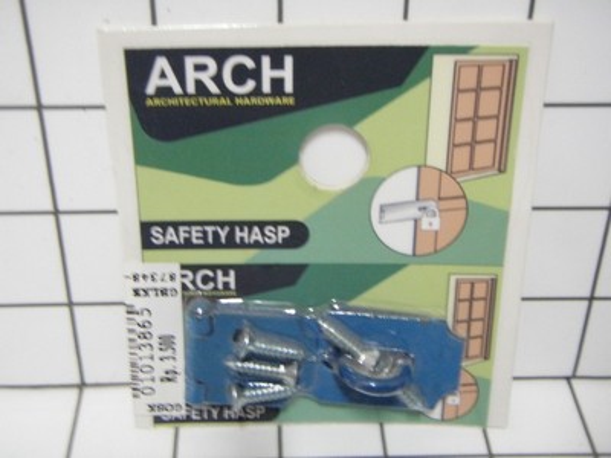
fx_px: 900
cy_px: 229
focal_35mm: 51
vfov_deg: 28.6
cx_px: 306
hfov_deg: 37.5
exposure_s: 1/4
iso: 400
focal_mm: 9.13
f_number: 4
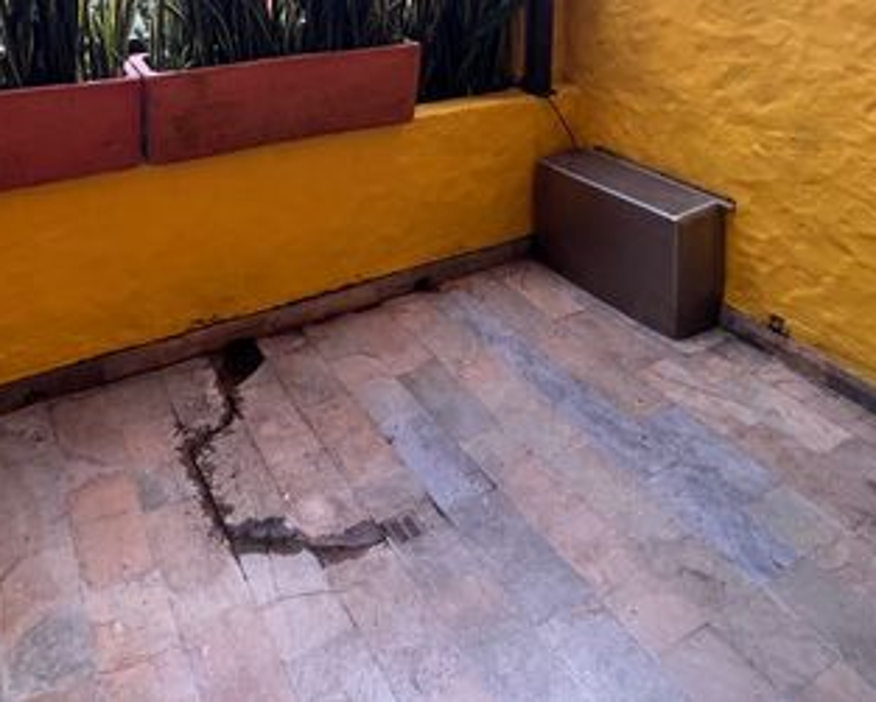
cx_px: 340
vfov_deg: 45.3
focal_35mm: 27
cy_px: 6
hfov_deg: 63.3
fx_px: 701
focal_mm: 1.57
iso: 64
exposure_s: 1/99
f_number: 1.8
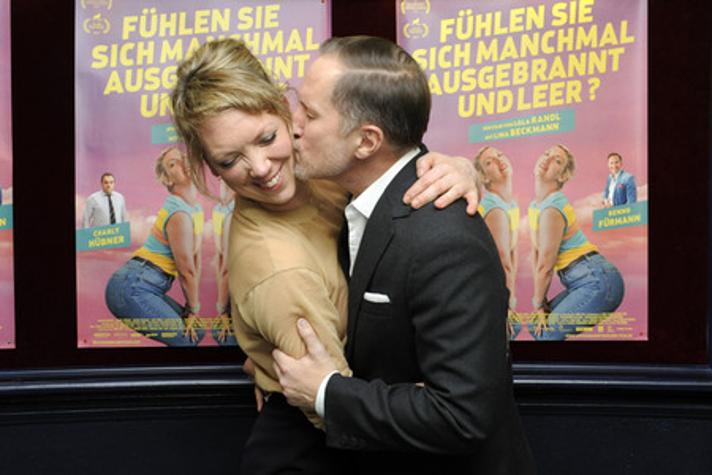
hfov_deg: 44.5
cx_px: 356
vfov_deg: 30.5
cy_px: 238
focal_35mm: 44
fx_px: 870
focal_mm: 44
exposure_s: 1/125
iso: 2000
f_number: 9
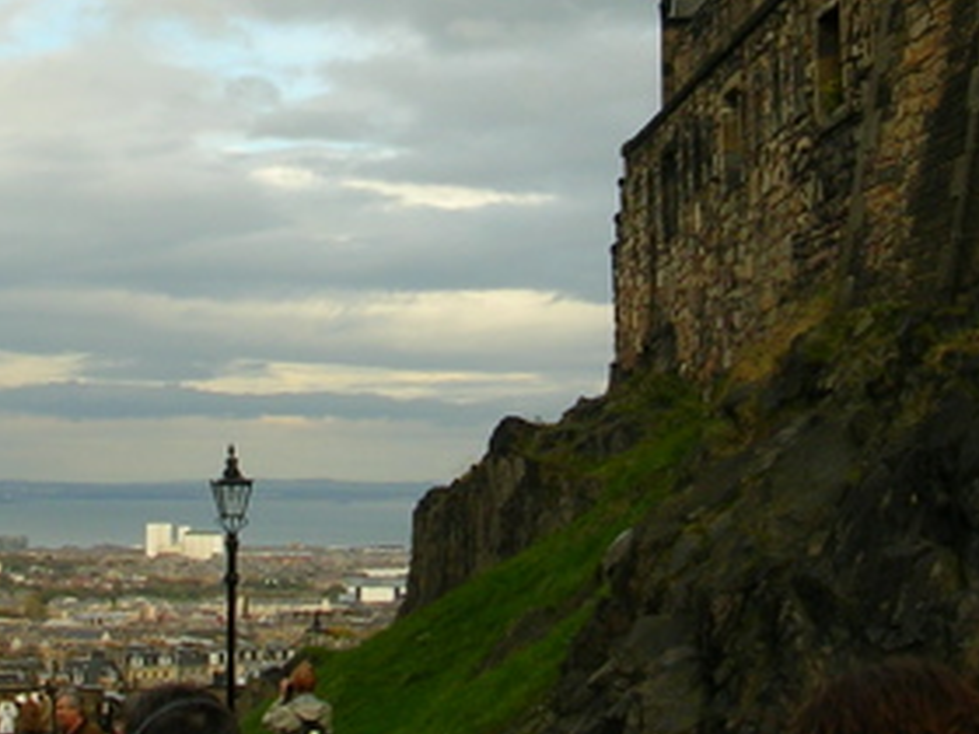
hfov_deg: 22.5
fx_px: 2461
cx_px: 441
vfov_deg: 16.7
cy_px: 59
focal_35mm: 87
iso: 50
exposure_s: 1/164
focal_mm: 5.8
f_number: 5.6
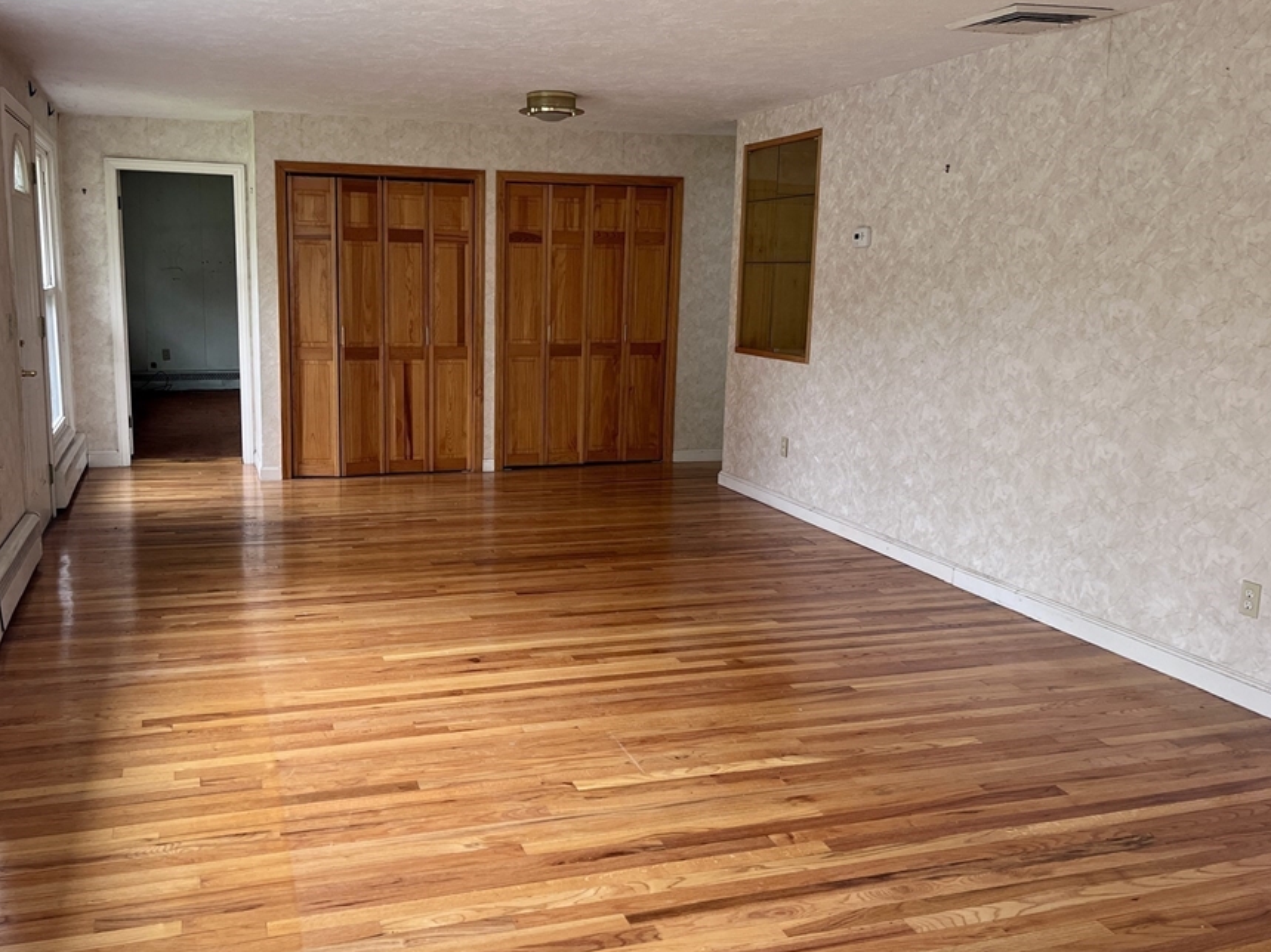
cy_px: 445
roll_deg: -1.0
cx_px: 556
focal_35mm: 31
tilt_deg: -9.6
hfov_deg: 58.2
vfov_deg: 45.4
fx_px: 1138
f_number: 1.6
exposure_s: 1/121
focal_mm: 5.1
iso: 125
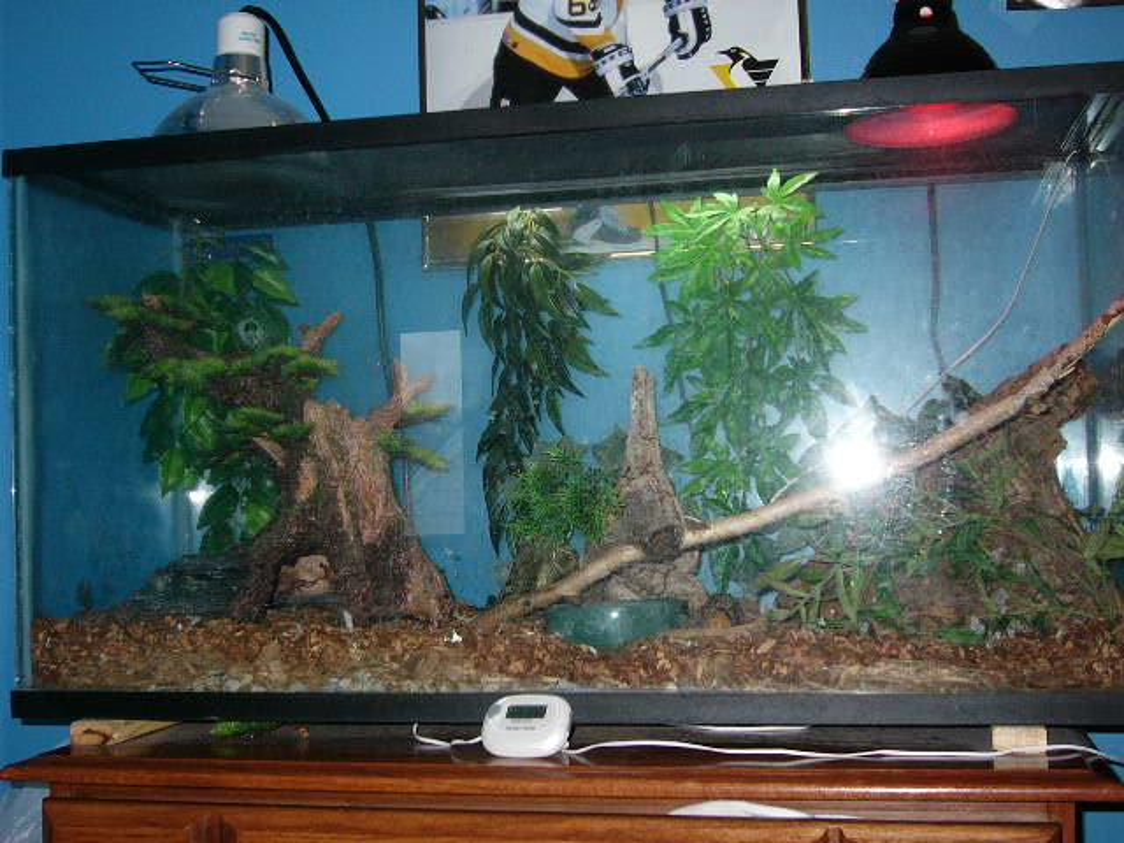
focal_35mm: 46
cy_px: 422
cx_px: 562
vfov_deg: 31.5
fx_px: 1494
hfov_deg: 41.2
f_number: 3.2
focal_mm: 7.6
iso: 150
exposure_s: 1/60
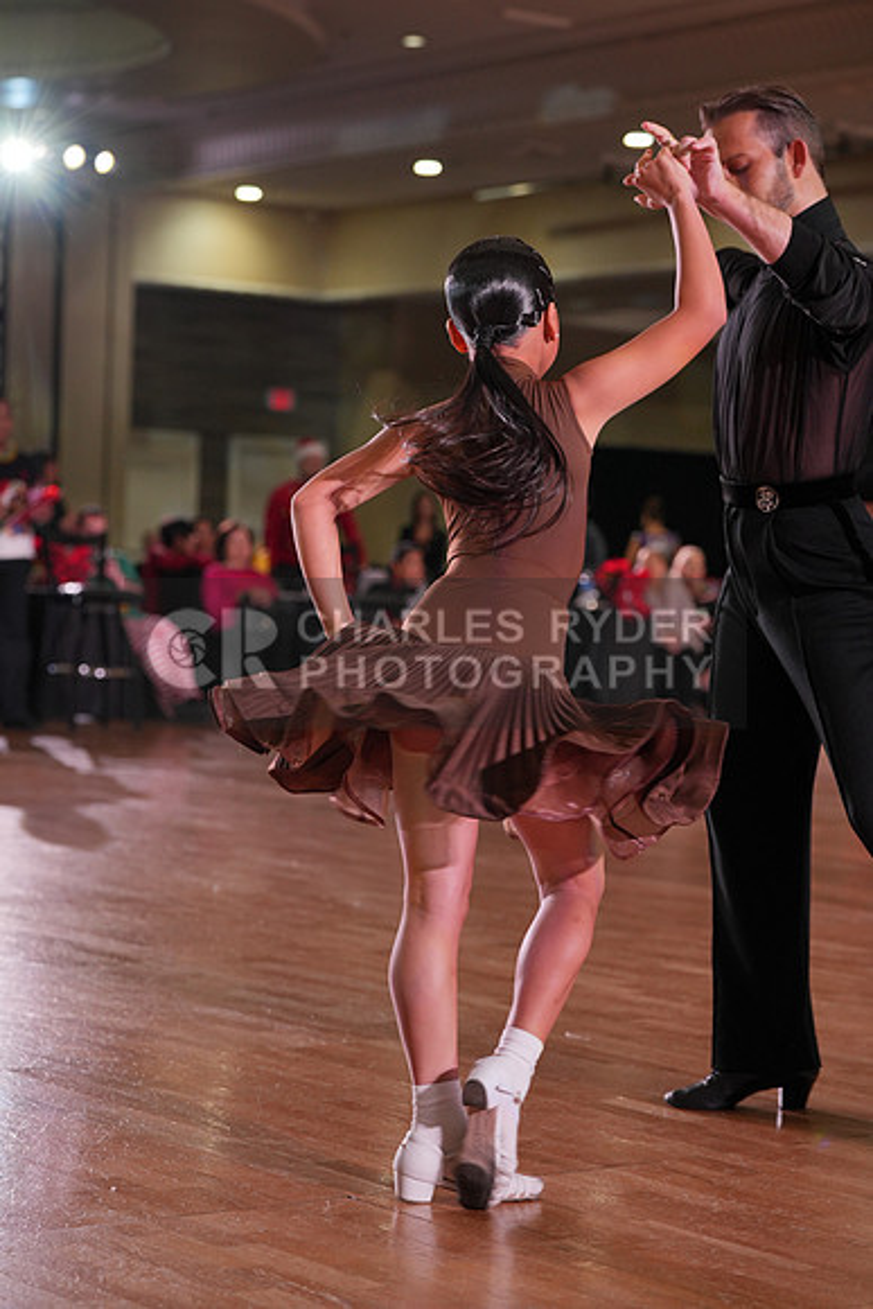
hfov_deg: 17.1
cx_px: 436
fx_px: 2908
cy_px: 654
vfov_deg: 25.4
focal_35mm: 80
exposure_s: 1/400
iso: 1000
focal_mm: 80
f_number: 4
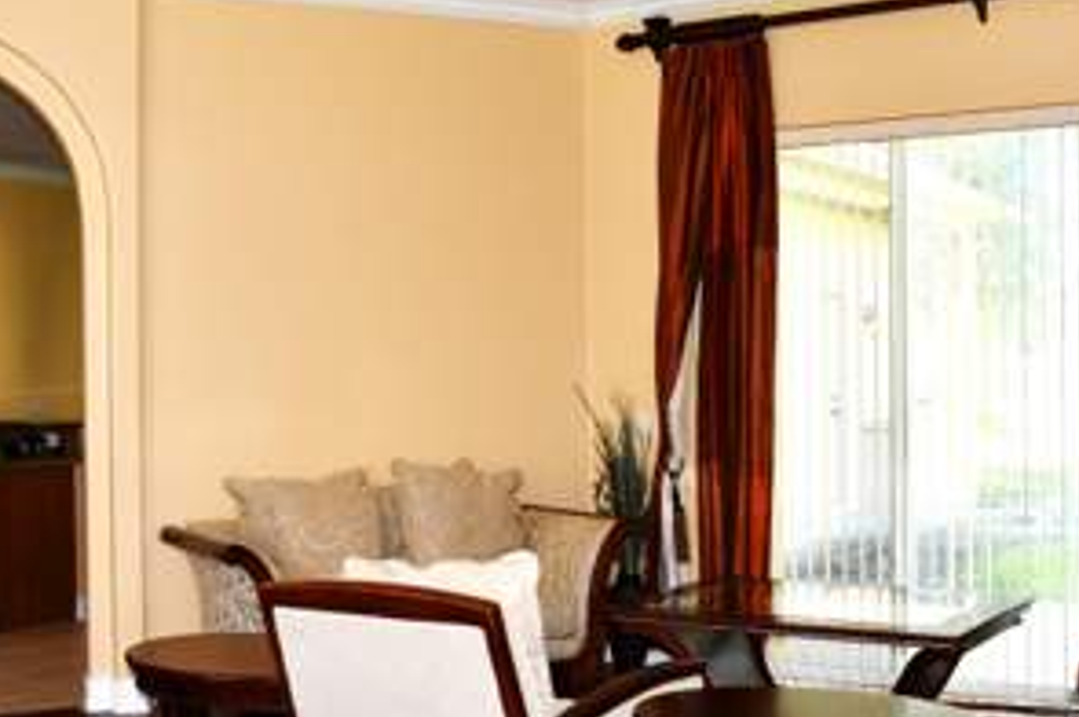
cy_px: 399
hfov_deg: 44.5
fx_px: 1317
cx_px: 596
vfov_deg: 30.4
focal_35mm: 44
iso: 320
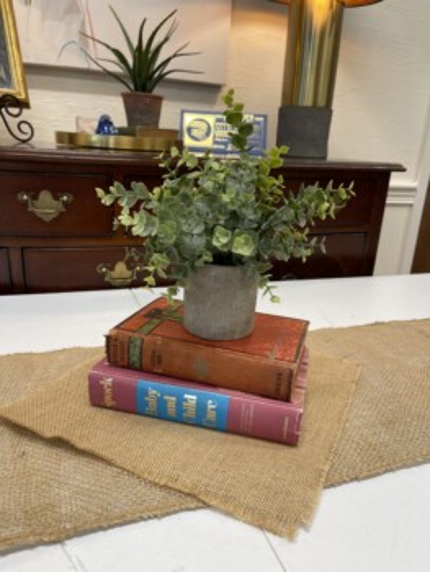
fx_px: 430
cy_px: 286
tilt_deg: -18.8
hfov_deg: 53.1
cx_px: 215
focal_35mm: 26
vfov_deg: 67.3
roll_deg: -4.5
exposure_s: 1/120
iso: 125
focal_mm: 5.1
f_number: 1.6
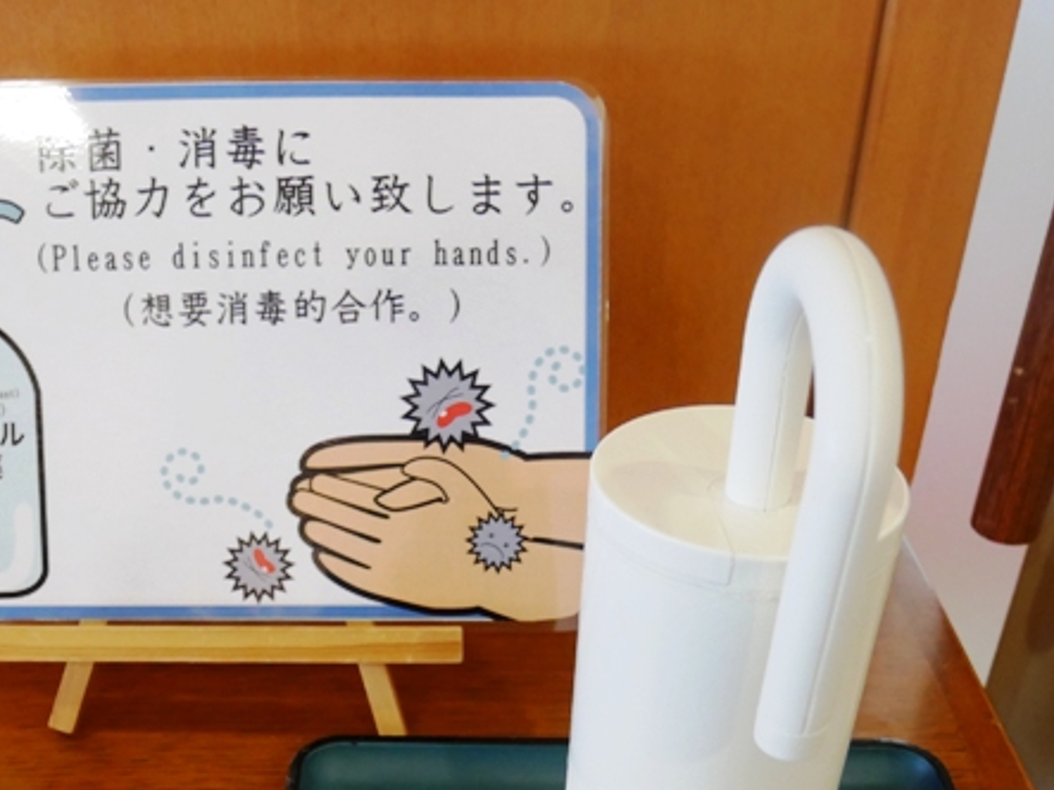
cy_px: 702
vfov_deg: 29.7
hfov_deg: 40.2
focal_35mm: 47
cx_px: 414
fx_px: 1431
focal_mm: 13
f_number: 3.5
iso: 1250
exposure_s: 1/60
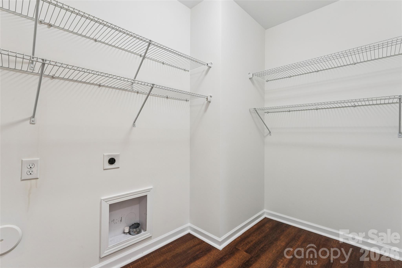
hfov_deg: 94.6
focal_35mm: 17
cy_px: 134
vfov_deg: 71.7
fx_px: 185
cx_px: 201
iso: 100
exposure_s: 1
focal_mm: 16.6
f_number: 13
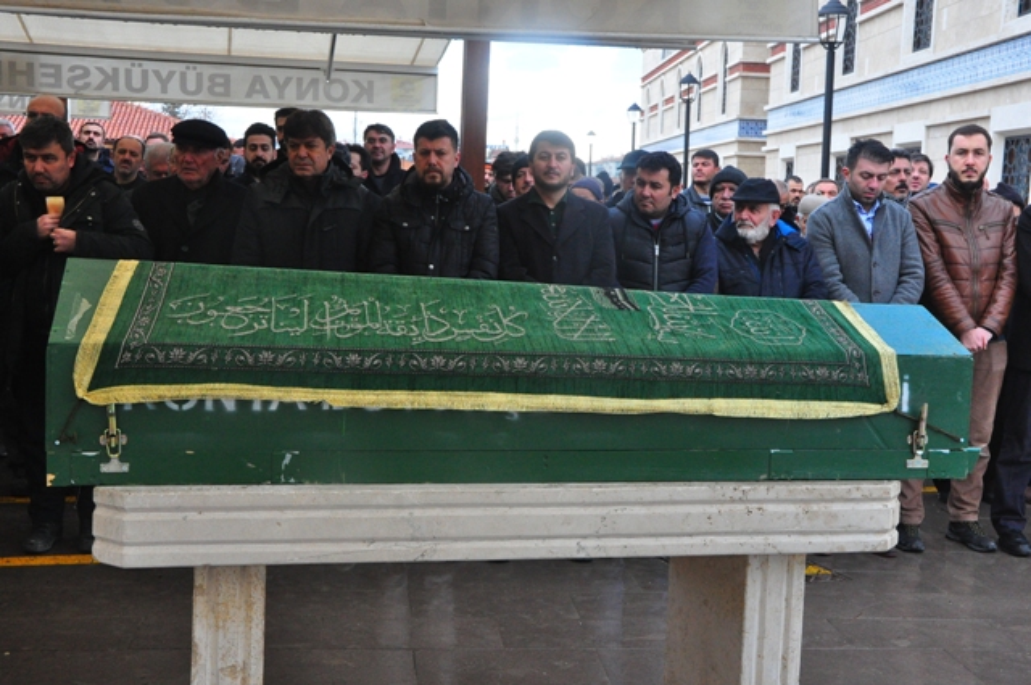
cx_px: 516
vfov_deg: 28.9
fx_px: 1330
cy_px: 342
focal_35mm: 46
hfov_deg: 42.4
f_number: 8
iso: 1600
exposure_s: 1/250
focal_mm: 31
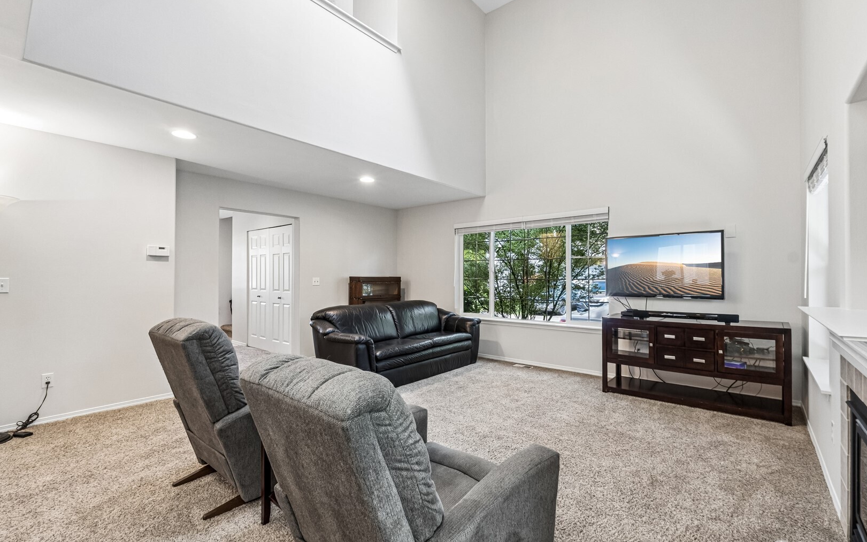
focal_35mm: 16
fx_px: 378
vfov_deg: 71.3
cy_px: 272
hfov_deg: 97.8
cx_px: 445
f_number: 9
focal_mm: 10
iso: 250
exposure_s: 1/5
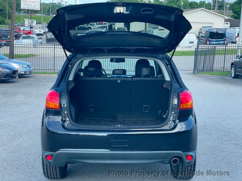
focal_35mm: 53
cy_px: 89
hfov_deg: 36.2
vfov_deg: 27.5
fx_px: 371
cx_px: 119
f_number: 2
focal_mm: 6
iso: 25
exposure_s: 1/255
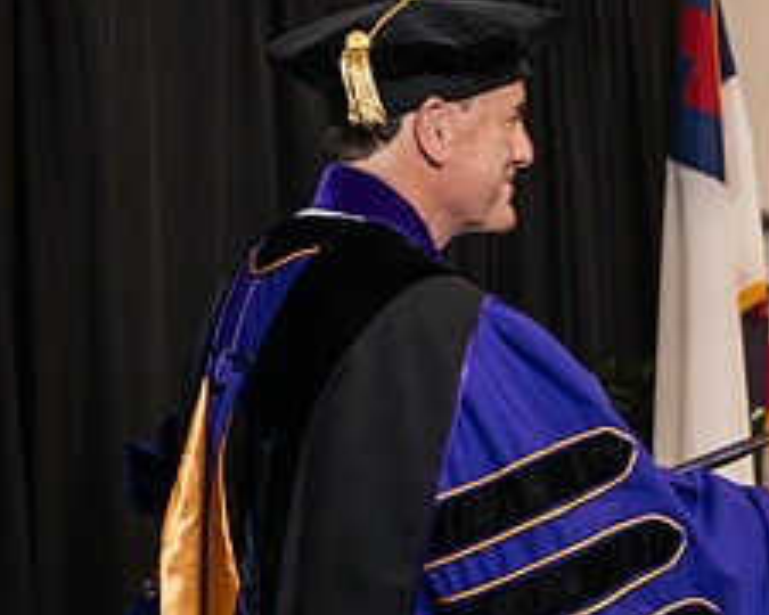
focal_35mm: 160
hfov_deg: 11.8
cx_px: 950
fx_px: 3642
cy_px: 378
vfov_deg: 9.7
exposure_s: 1/125
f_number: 5
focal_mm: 66
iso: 1600
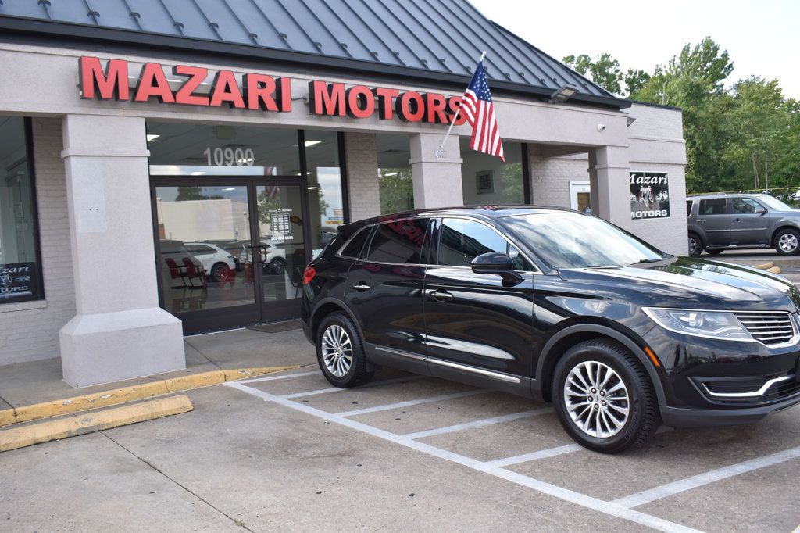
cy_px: 266
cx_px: 400
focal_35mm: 30
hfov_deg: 61.9
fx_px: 666
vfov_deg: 43.6
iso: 200
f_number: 6.3
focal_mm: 20
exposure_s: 1/250
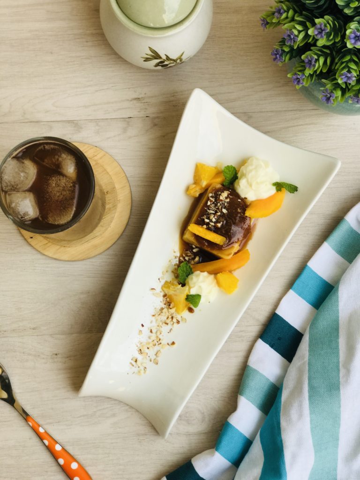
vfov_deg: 33.8
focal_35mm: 57
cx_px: 180
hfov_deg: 25.7
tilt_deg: -86.3
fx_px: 790
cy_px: 240
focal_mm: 6.6
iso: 20
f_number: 2.8
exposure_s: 1/193
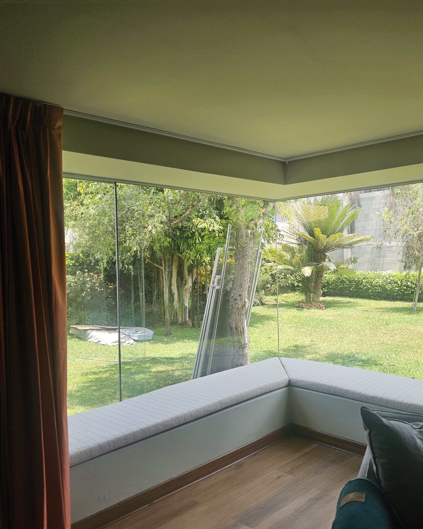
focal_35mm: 30
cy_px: 265
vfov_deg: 58.8
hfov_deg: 48.2
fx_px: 469
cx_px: 258
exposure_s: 1/180
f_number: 1.7
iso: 16
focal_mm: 6.3
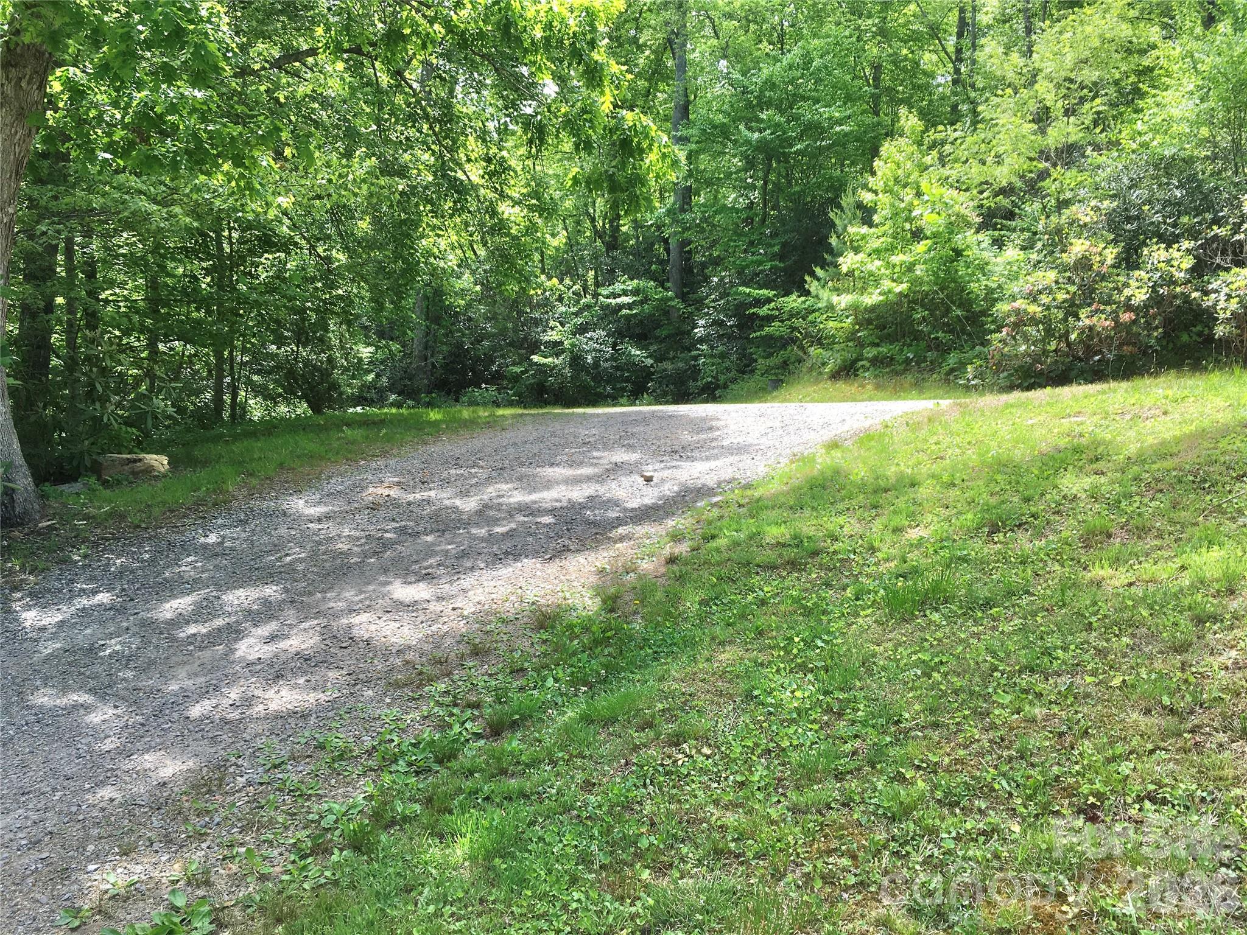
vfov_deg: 48.2
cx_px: 624
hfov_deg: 61.7
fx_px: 1045
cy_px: 468
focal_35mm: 29
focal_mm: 4.15
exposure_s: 1/409
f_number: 2.2
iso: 25
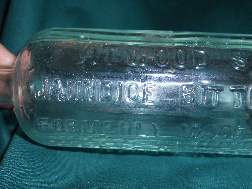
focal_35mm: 32
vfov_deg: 44.2
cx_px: 126
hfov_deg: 56.8
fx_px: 233
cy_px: 94
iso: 80
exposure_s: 1/25
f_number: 8.8
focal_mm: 5.8
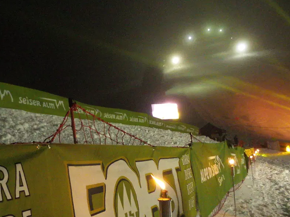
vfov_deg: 40.2
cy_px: 142
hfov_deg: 50.8
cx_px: 78
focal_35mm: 35
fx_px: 293
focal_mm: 4.1
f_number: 2.8
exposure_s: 1/100
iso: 1600
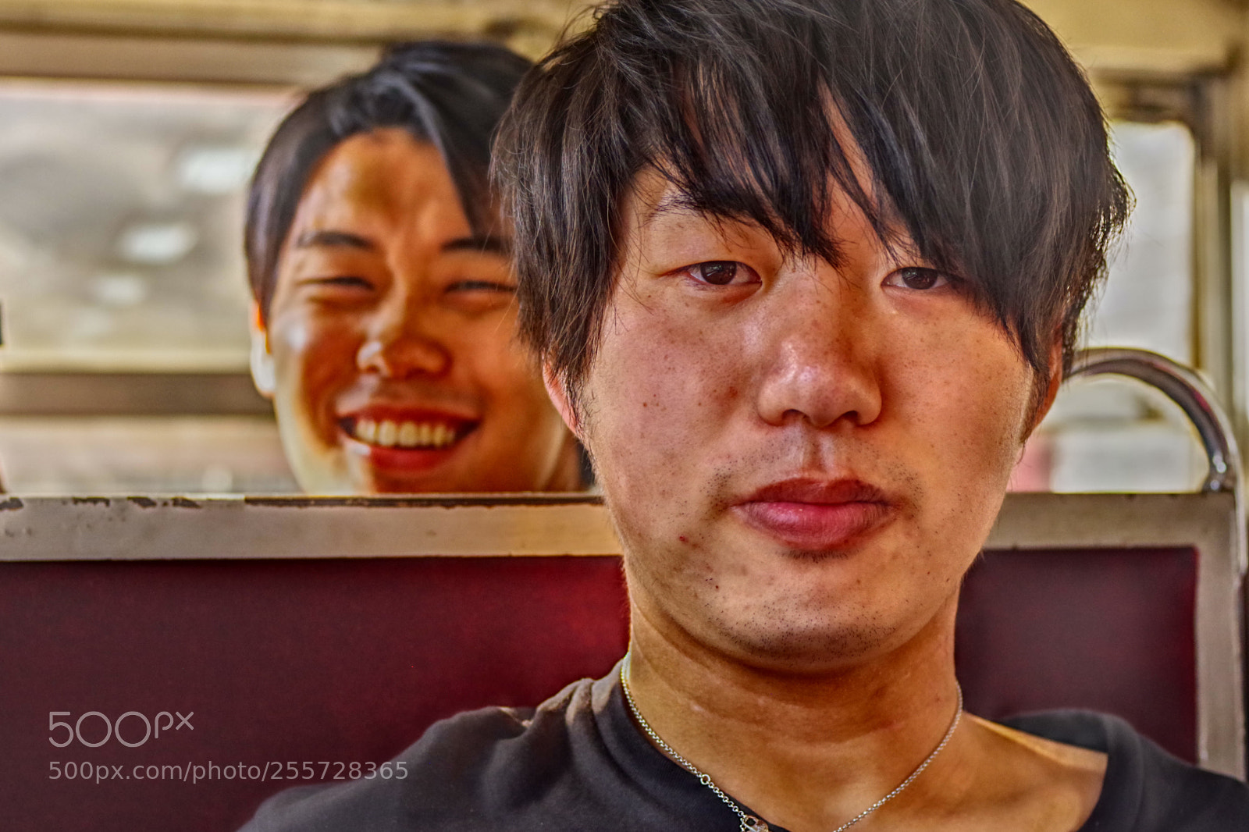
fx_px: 2081
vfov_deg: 22.6
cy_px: 416
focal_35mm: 60
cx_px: 624
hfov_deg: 33.4
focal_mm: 40
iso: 1600
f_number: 4
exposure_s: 1/1000
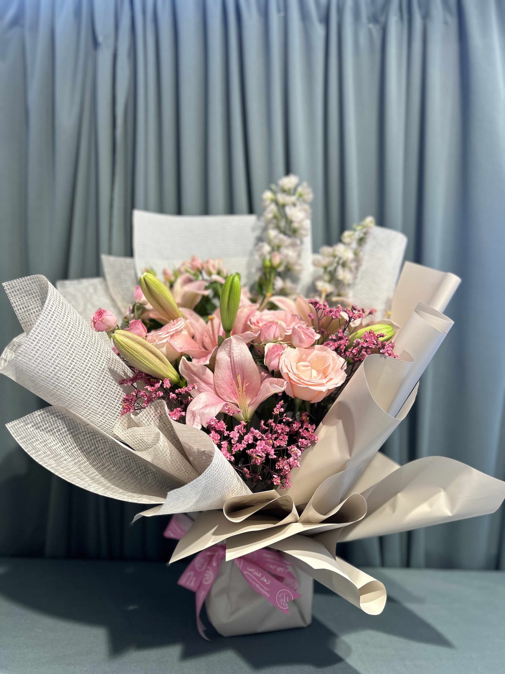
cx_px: 252
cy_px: 337
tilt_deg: -0.5
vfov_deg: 67.3
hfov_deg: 53.1
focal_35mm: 26
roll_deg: -2.4
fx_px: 506
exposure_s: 1/120
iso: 40
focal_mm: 5.7
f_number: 1.5
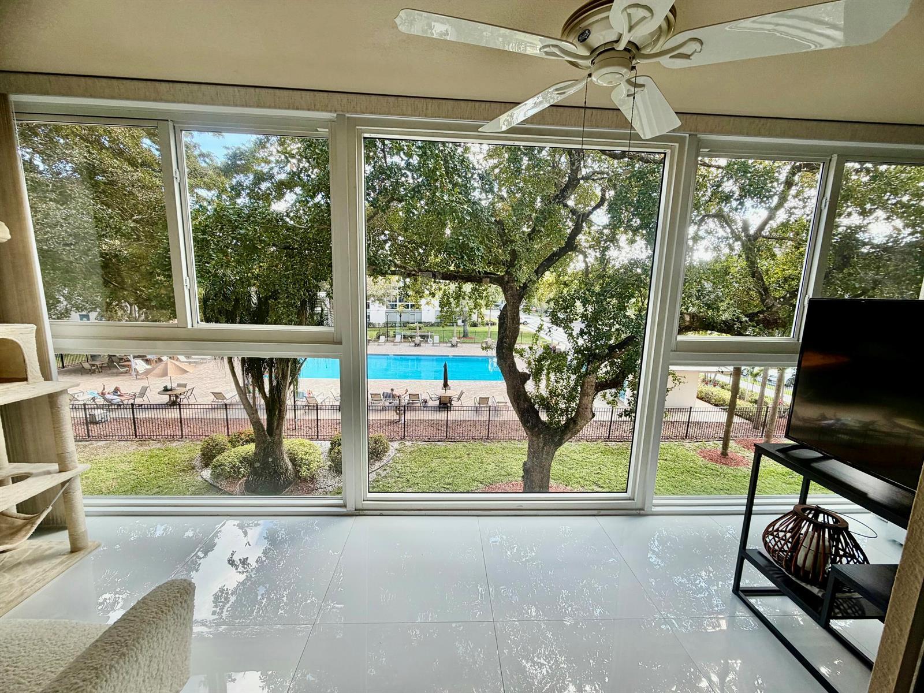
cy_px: 346
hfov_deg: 102.1
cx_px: 462
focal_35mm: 14
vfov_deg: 85.7
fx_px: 374
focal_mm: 2.22
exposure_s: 1/139
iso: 40
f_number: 2.2
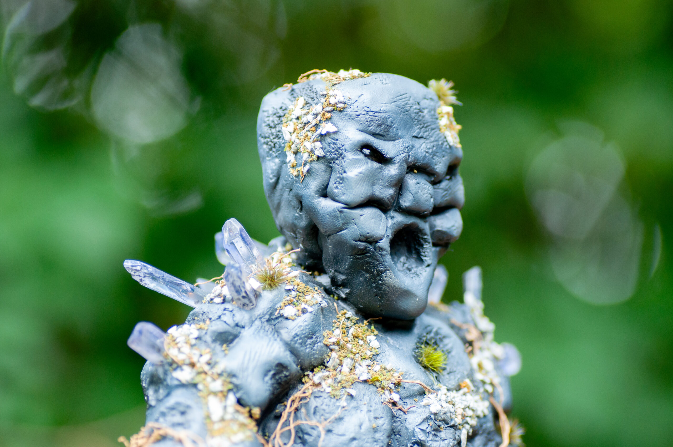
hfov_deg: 15.2
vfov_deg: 10.1
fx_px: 2521
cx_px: 336
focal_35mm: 135
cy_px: 224
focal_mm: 90
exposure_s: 1/125
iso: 500
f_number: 3.2
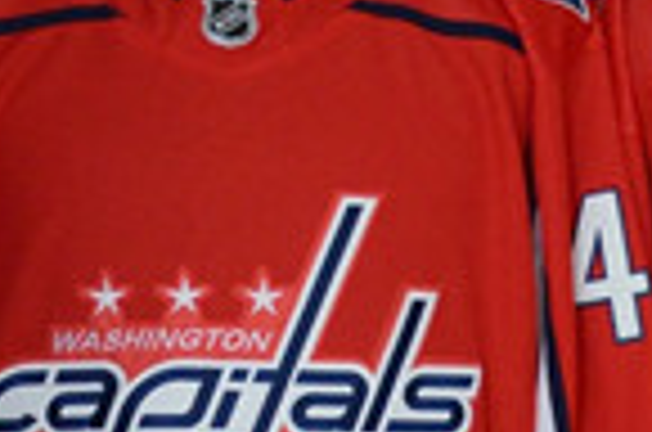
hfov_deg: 7.1
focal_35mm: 290
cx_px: 549
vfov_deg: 4.7
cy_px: 362
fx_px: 5241
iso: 4000
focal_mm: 56
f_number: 4.8
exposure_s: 1/30
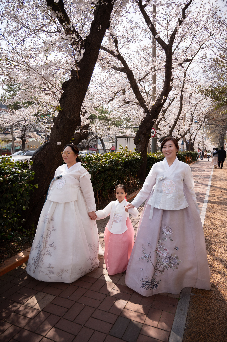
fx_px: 227
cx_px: 114
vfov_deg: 73.8
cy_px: 171
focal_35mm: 24
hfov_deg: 53.1
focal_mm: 24
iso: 100
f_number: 4
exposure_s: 1/800
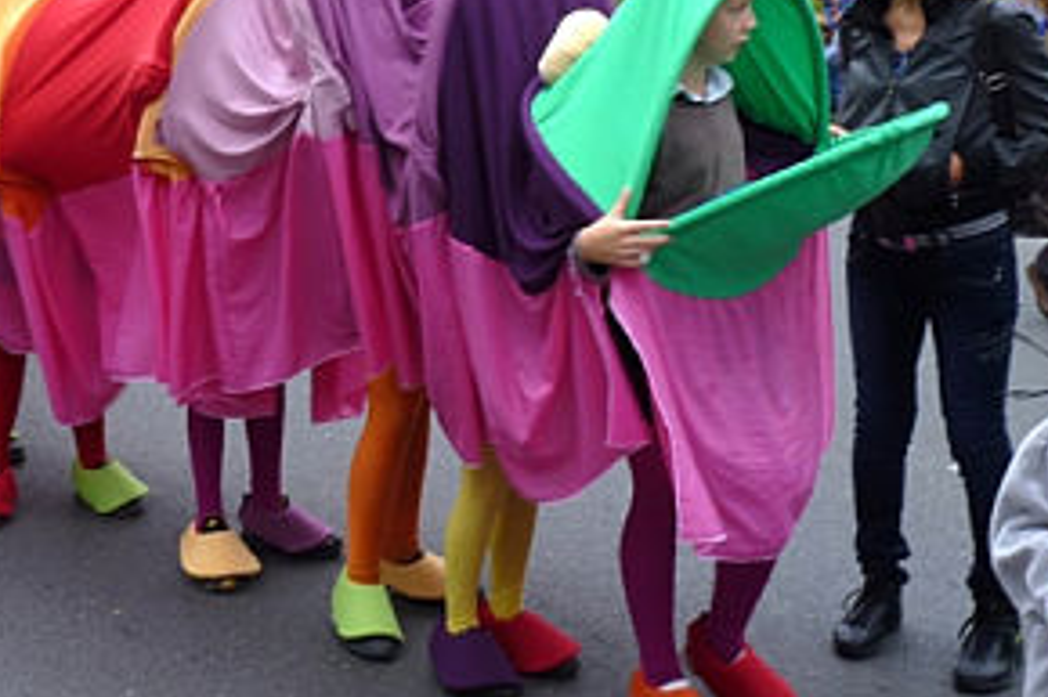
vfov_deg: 19.0
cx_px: 325
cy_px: 126
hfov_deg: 28.2
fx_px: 2066
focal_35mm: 71
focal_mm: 7.8
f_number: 6.3
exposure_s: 1/30
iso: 80
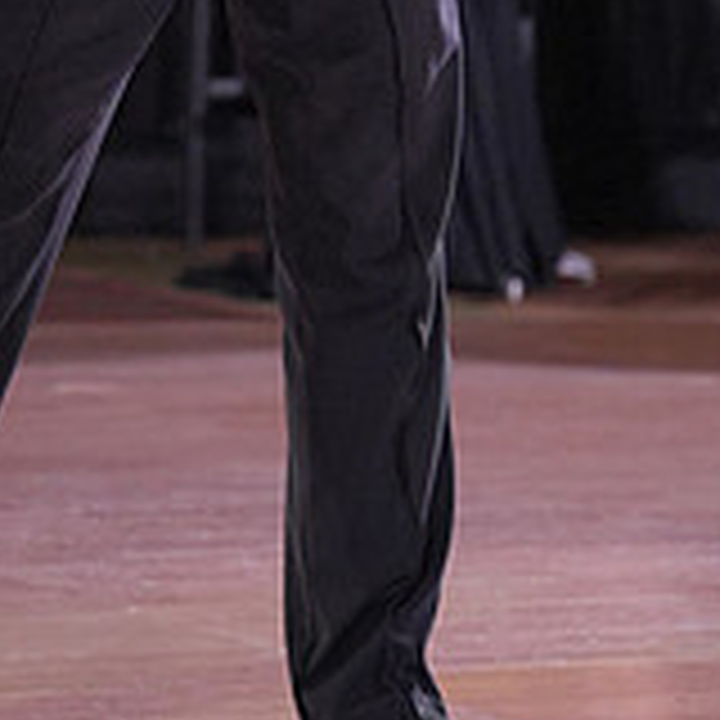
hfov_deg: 4.6
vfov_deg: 4.6
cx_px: 34
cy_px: -171
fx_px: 8895
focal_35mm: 378
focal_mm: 123
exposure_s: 1/400
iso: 2500
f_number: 4
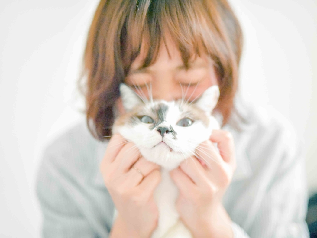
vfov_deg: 26.6
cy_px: 118
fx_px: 504
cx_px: 179
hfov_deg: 34.9
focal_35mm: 55
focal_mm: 50
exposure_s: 1/320
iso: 12800
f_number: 1.4
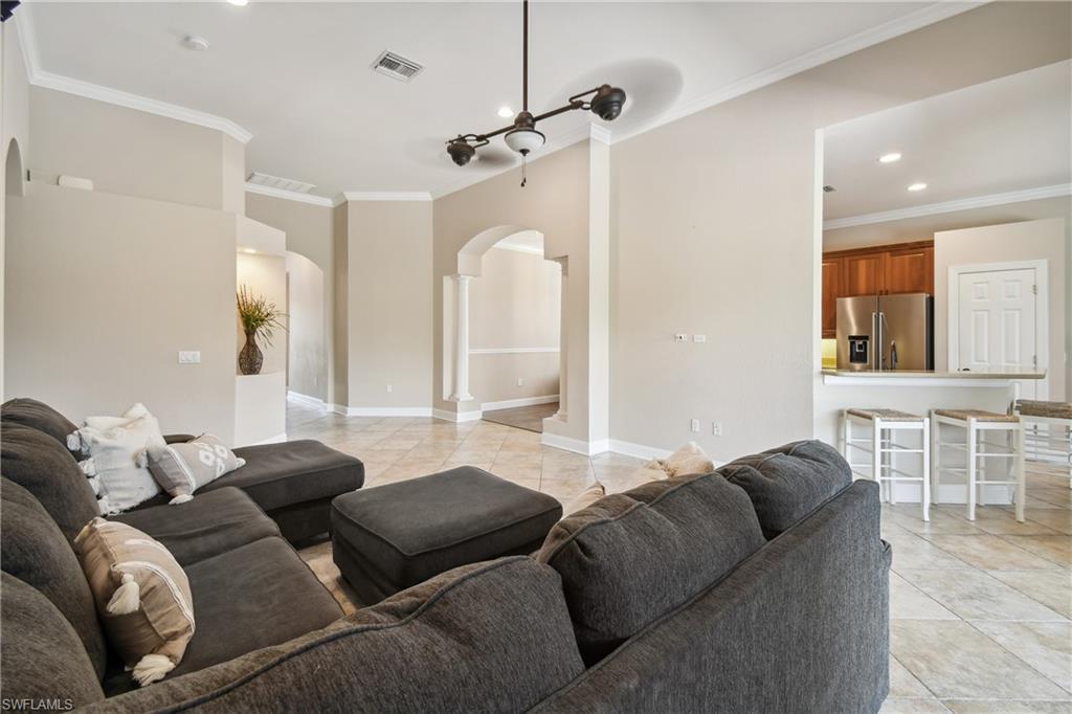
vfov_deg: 77.3
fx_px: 446
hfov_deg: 100.4
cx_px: 536
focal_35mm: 15
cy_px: 357
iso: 100
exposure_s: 1/4
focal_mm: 10
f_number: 7.1
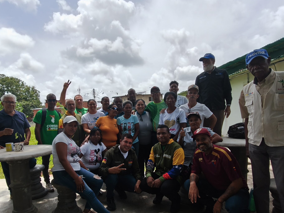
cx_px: 122
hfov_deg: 78.6
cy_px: 135
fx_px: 172
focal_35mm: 21
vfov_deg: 62.4
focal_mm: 1.67
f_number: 2.2
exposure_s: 1/658
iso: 50
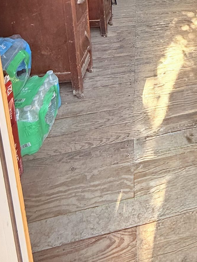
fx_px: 273
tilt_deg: -11.8
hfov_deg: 35.0
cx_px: 208
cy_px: -30
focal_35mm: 36
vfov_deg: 40.7
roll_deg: -1.9
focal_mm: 2.22
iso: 125
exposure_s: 1/99
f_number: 2.2
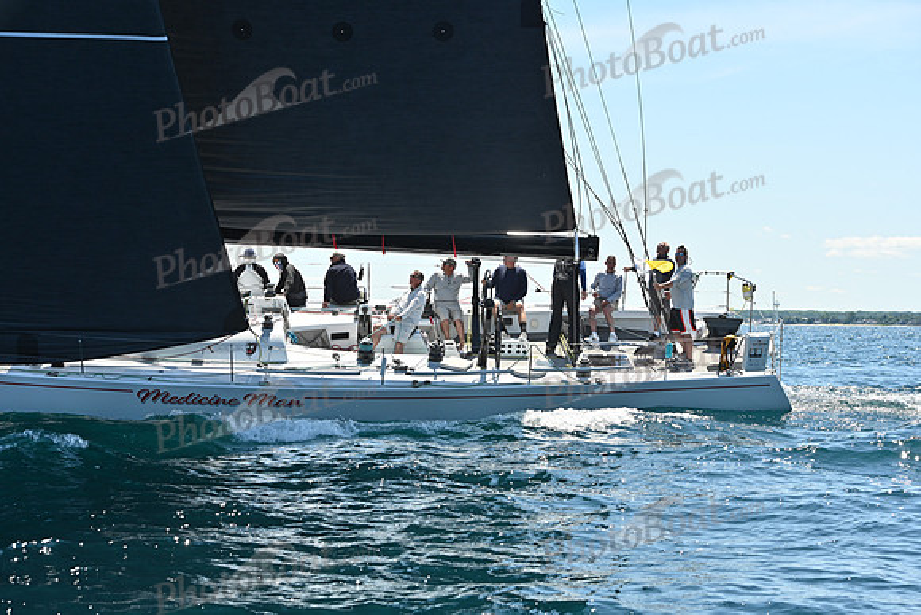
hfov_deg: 28.8
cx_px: 460
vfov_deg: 19.5
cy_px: 308
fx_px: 1791
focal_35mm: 70
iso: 320
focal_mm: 70
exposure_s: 1/1000
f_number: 7.1
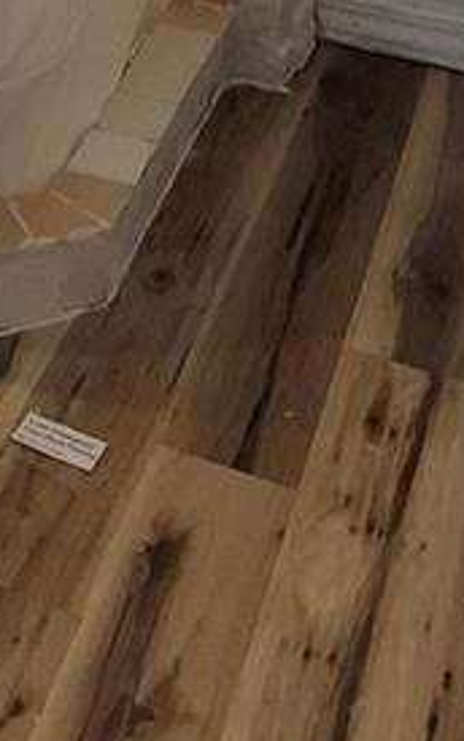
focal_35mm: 77
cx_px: 111
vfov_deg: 19.6
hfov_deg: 16.8
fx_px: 1557
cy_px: -609
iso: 125
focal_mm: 1.74
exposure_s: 1/60
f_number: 2.2
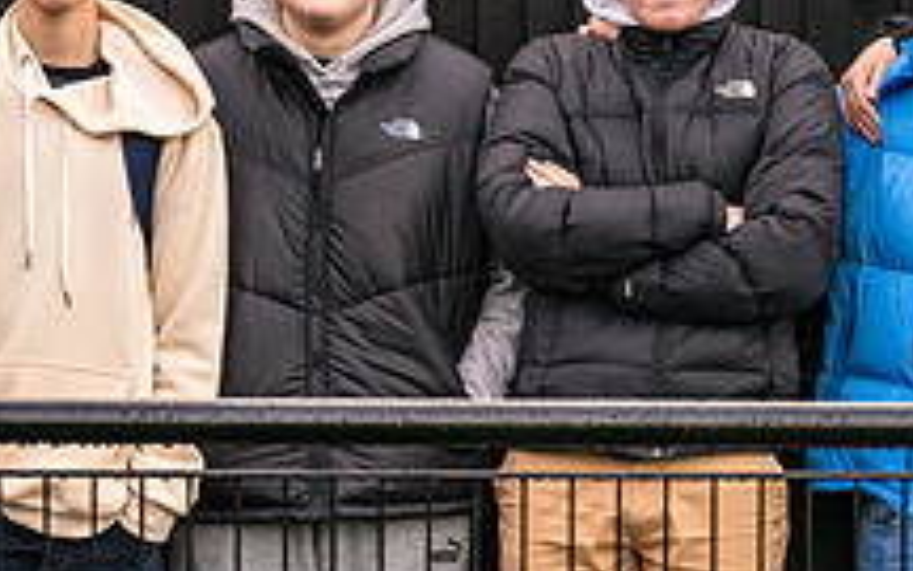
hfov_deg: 5.7
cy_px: 332
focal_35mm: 369
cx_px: 727
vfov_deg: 3.6
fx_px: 9182
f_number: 6.3
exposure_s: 1/800
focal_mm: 135
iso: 4000
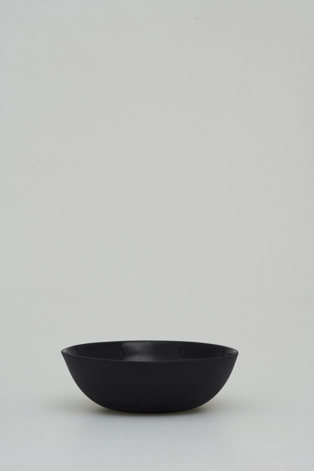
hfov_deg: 15.2
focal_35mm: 90
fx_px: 1177
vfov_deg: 22.6
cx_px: 157
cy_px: 236
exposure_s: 1/100
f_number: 11
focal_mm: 90
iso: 500
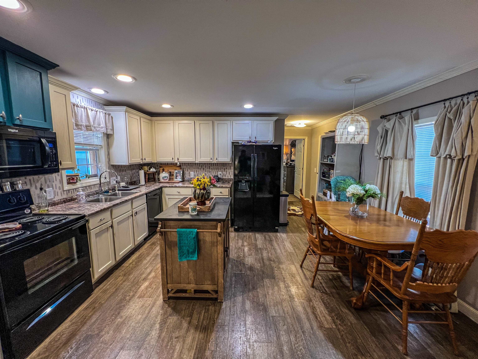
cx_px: 239
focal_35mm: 13
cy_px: 180
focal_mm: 1.57
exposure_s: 1/60
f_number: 1.8
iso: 200
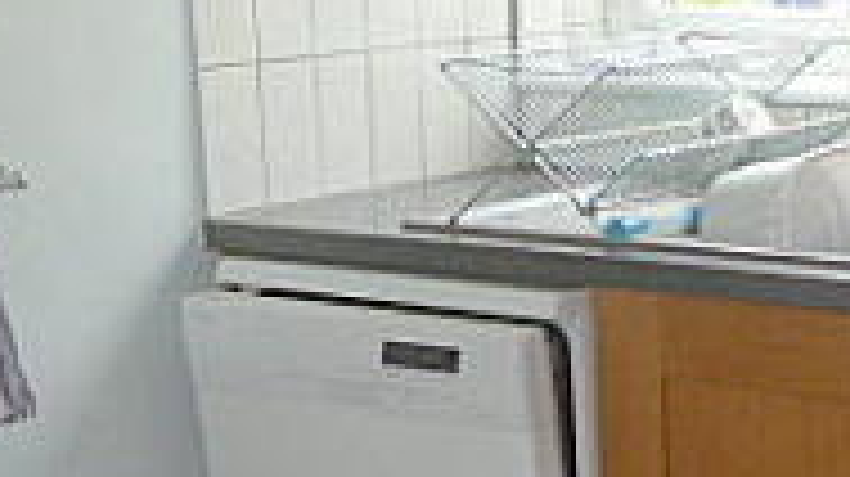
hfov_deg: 19.5
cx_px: 1104
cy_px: 137
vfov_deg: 11.9
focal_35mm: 101
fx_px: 2275
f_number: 3.4
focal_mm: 5
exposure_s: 1/30
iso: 160
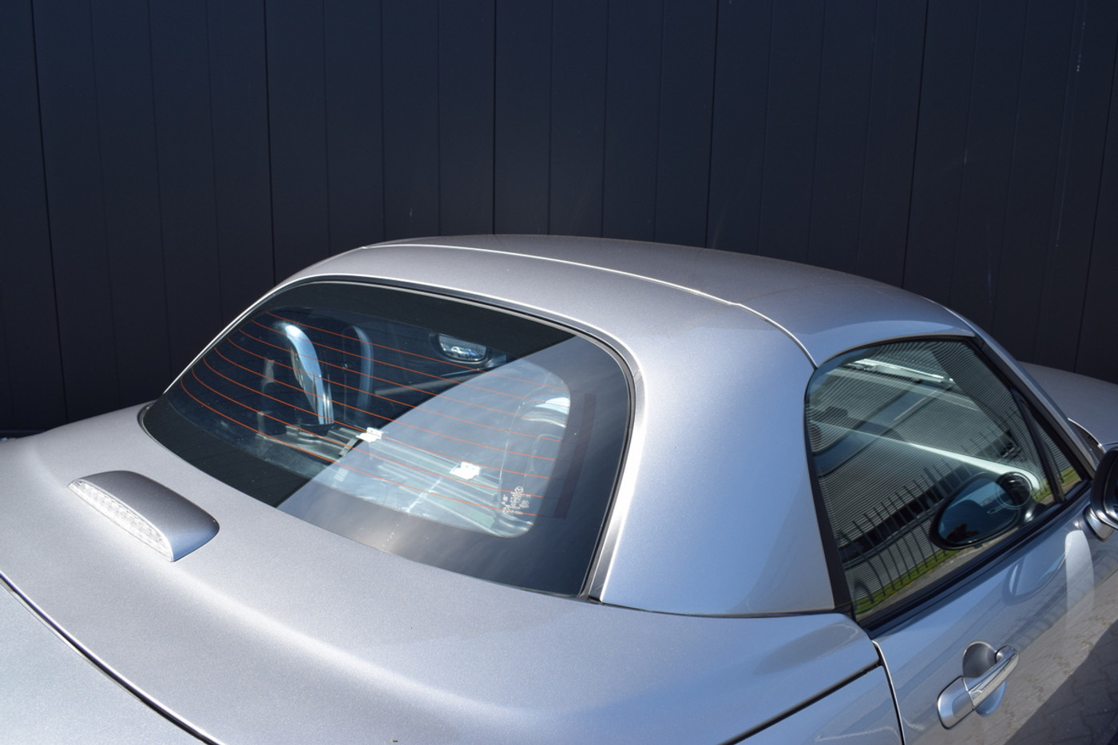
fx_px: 978
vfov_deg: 41.7
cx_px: 559
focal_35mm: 32
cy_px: 372
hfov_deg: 59.5
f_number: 8
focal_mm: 21
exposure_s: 1/250
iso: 200
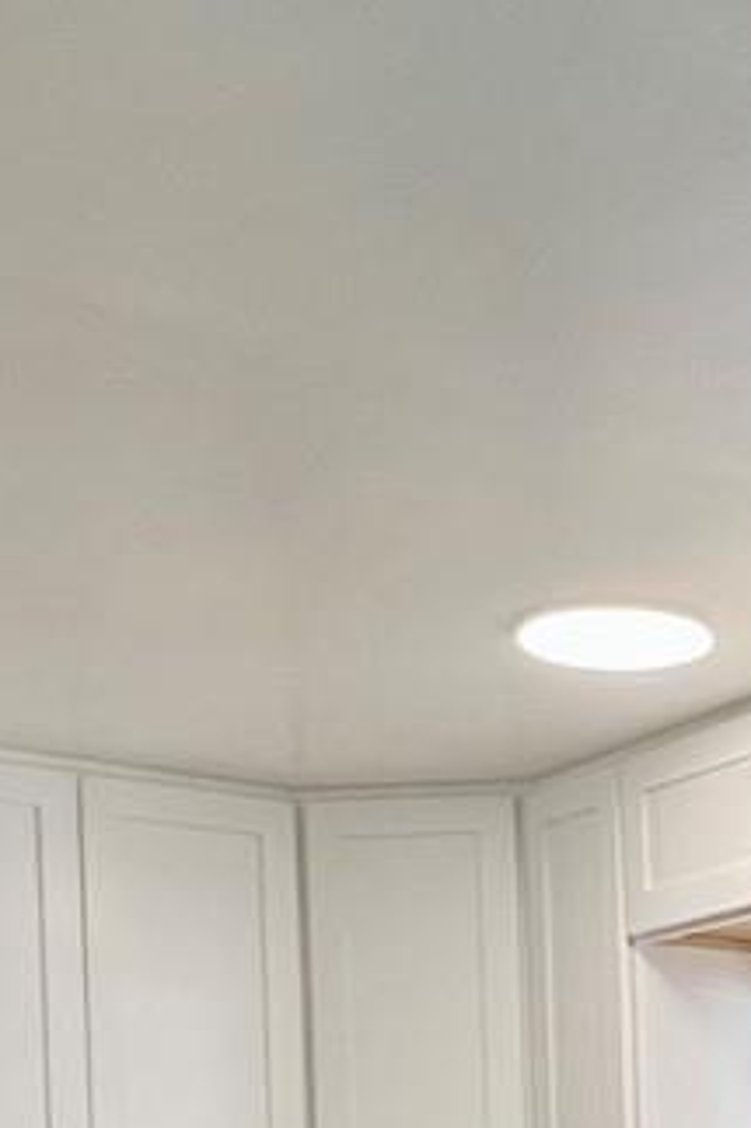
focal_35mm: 67
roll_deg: +2.0
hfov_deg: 18.8
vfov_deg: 26.6
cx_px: 971
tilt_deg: -1.5
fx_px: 2099
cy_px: 1365
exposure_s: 1/120
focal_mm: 1.57
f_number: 1.8
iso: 250
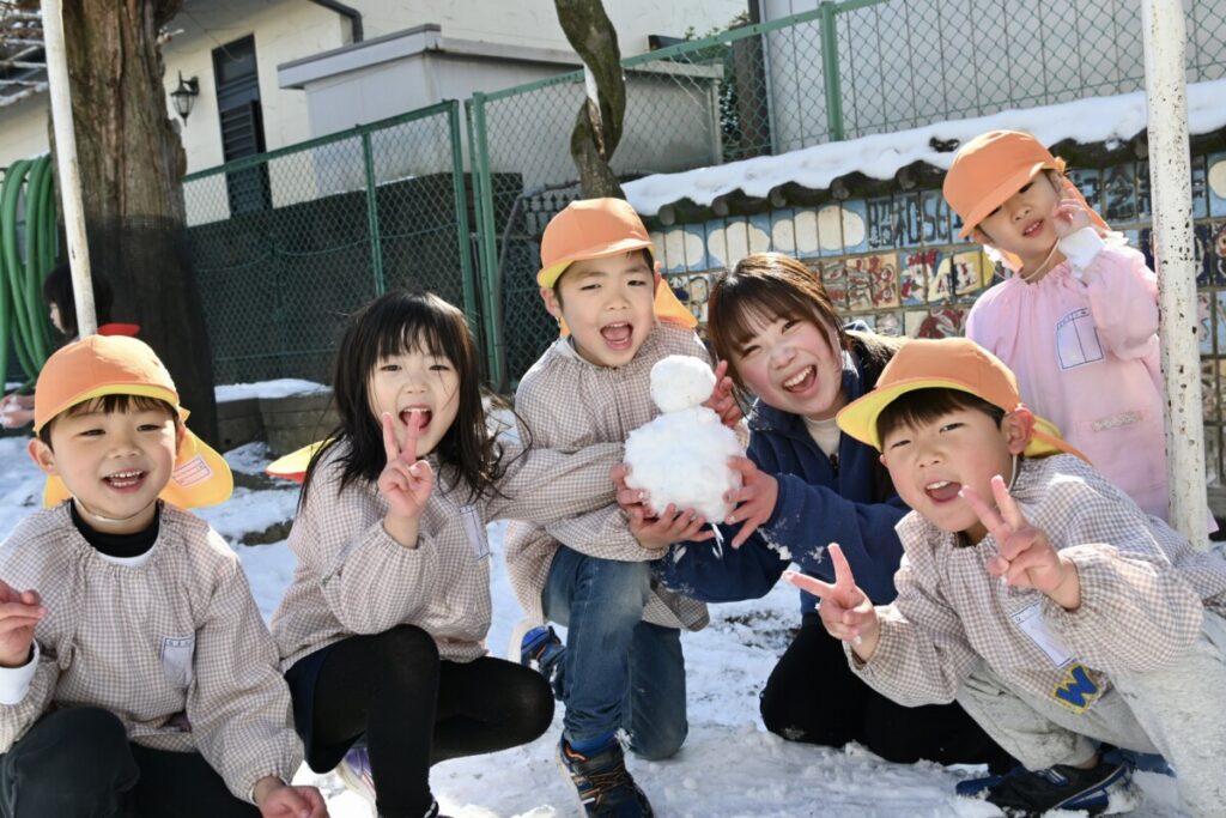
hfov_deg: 53.1
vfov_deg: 36.9
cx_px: 613
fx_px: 1226
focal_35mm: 36
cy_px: 409
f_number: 5.6
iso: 200
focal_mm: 24
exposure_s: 1/250
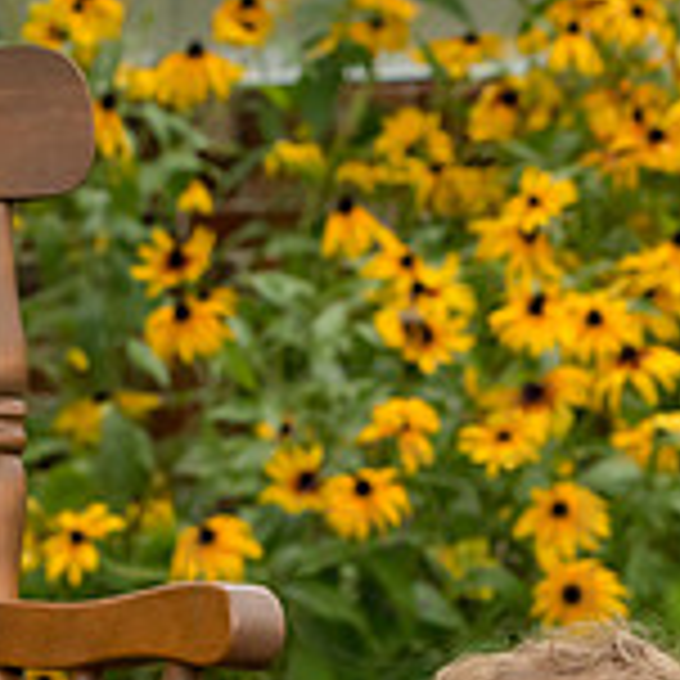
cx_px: 677
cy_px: 963
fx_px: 7290
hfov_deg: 5.3
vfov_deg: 5.3
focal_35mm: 328
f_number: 9
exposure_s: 1/320
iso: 500
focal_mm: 86
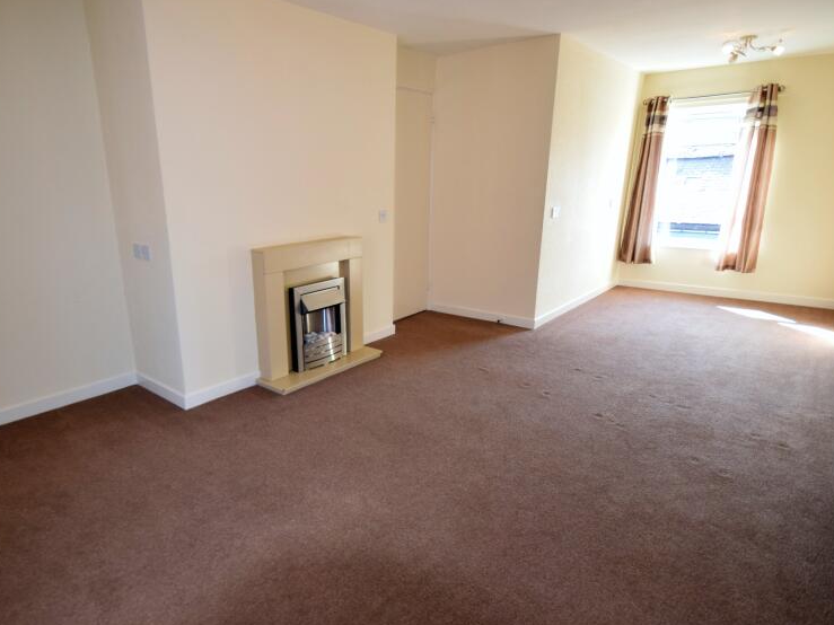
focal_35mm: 20
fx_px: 482
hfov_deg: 81.0
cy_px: 320
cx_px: 344
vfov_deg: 65.9
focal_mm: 10
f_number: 5
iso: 800
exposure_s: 1/100
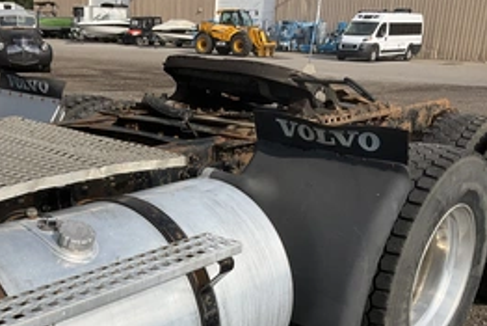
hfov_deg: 42.3
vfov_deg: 28.7
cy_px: 257
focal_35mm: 46
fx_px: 623
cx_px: 175
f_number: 1.8
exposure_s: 1/3322
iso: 25
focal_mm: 3
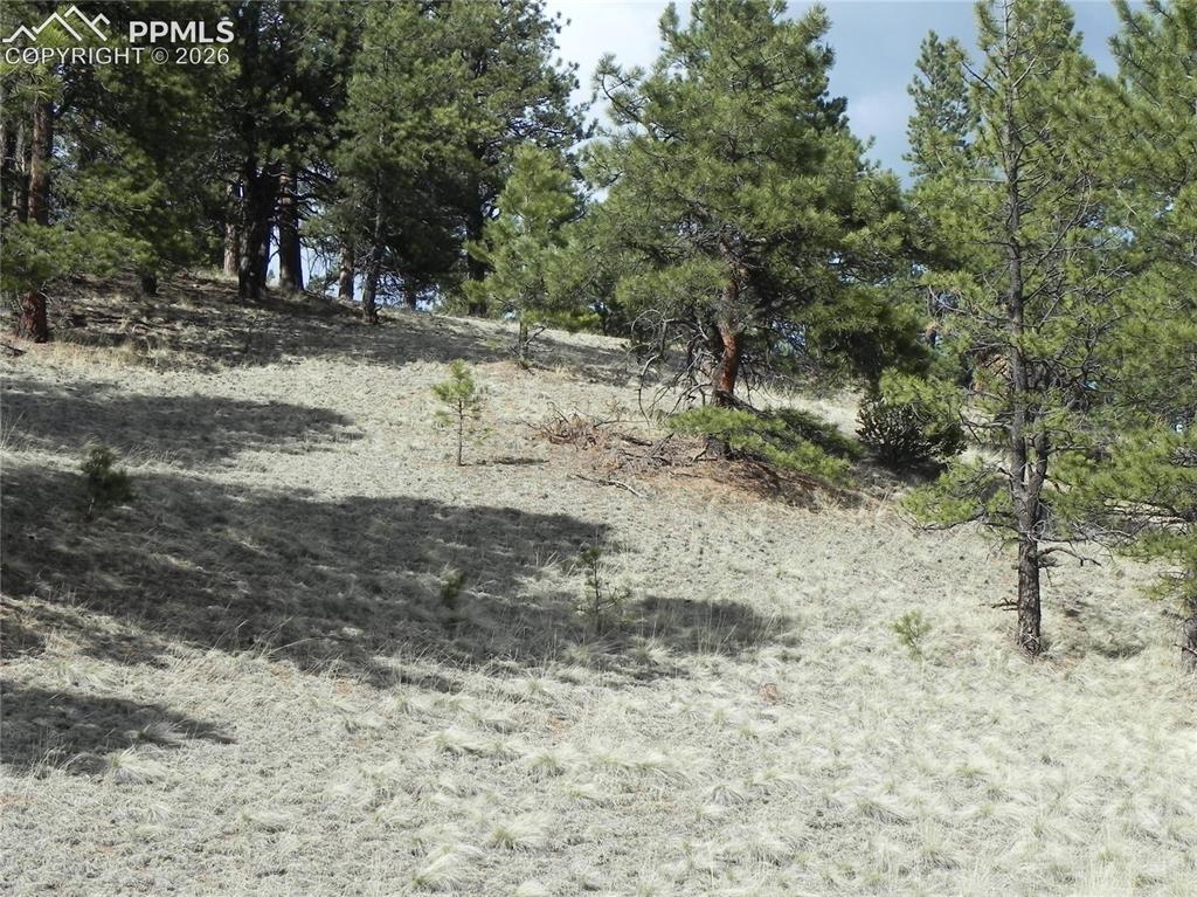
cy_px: 448
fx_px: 2592
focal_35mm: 75
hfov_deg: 26.0
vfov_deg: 19.6
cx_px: 598
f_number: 7.1
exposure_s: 1/422
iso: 160
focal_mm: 13.4
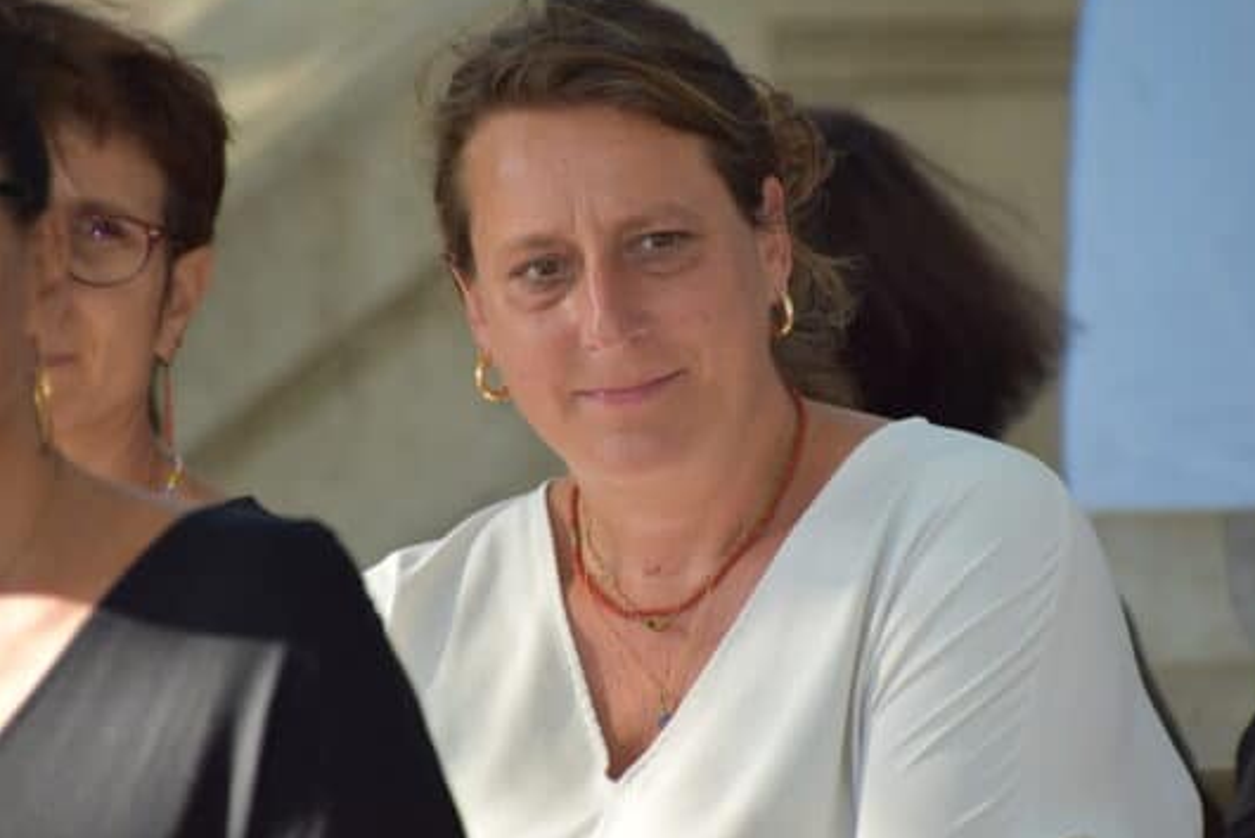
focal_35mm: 509
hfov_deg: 4.0
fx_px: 17753
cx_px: 670
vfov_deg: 2.7
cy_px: 405
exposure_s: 1/200
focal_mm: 300
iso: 360
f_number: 6.3
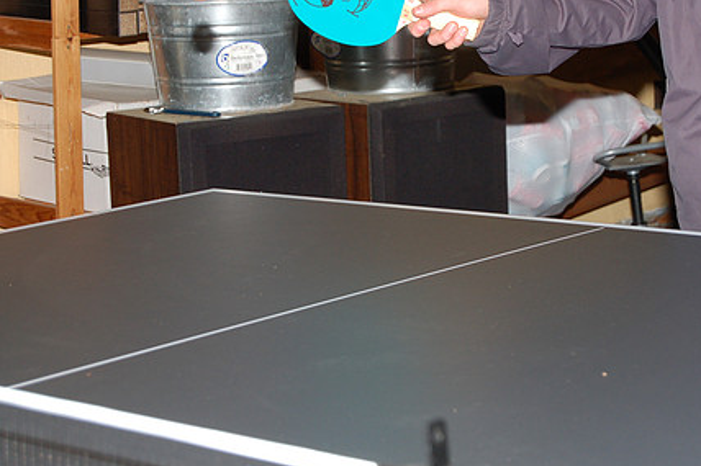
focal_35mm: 112
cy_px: 183
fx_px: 2174
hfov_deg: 18.3
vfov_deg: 12.3
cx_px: 436
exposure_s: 1/60
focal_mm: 55
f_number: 5.6
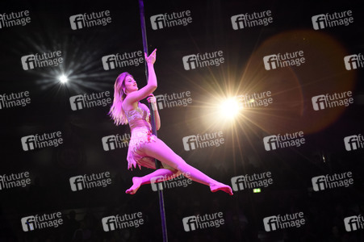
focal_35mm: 84
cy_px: 121
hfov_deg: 24.2
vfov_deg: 16.2
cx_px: 182
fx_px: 849
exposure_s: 1/160
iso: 3200
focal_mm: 56
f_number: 6.3
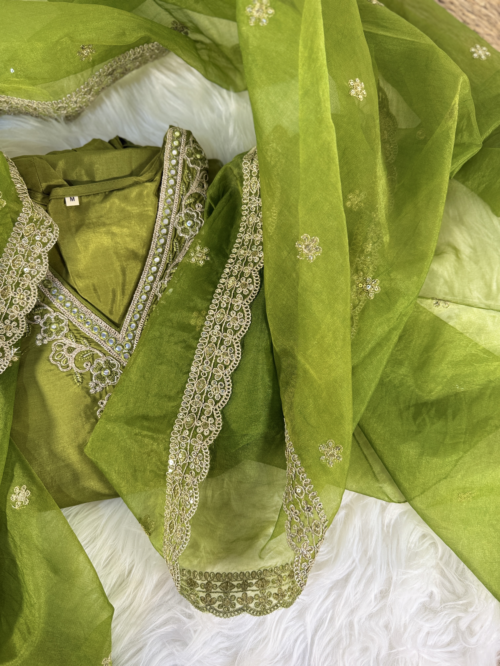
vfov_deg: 71.6
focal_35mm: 24
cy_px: 333
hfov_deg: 56.8
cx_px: 250
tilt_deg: -80.9
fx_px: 462
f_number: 1.78
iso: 64
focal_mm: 6.76
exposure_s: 1/100
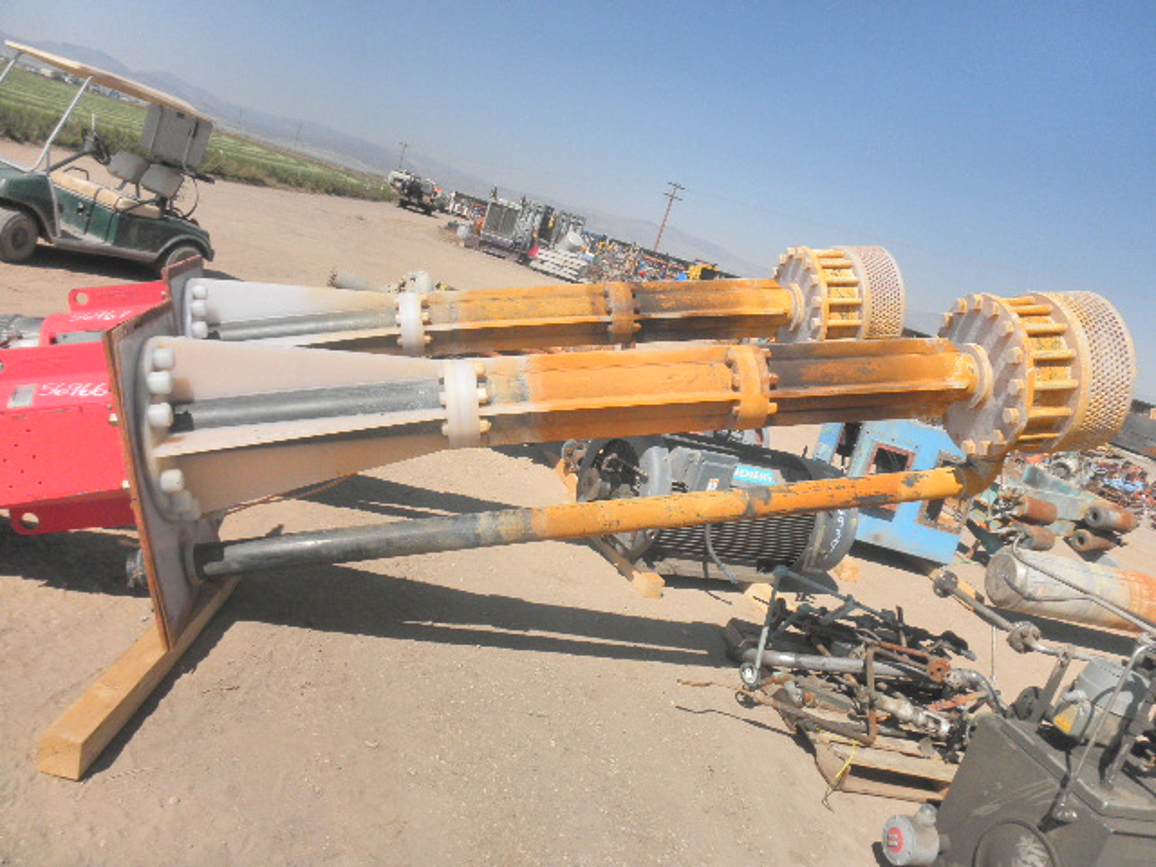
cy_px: 434
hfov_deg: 63.4
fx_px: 935
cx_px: 578
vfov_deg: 49.7
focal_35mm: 28
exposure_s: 1/160
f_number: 8.5
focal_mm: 5
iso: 64
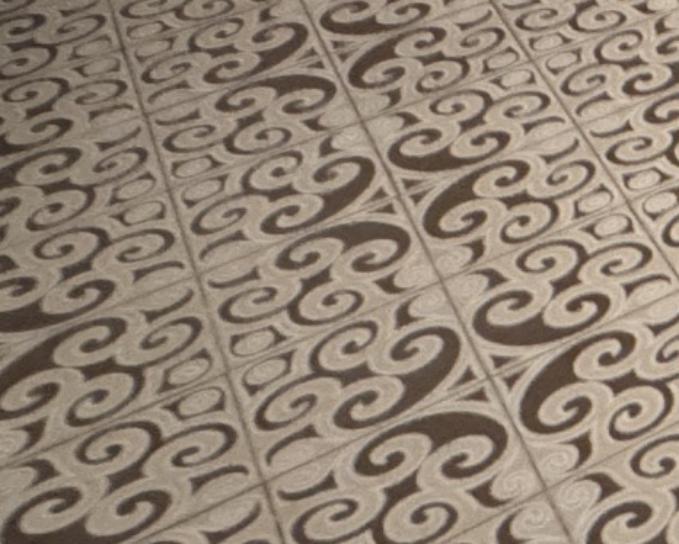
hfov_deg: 15.4
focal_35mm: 75
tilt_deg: -35.3
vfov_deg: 19.8
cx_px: 1590
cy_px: 3
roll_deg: +2.3
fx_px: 1507
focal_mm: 2.22
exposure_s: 1/50
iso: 1000
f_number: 2.2
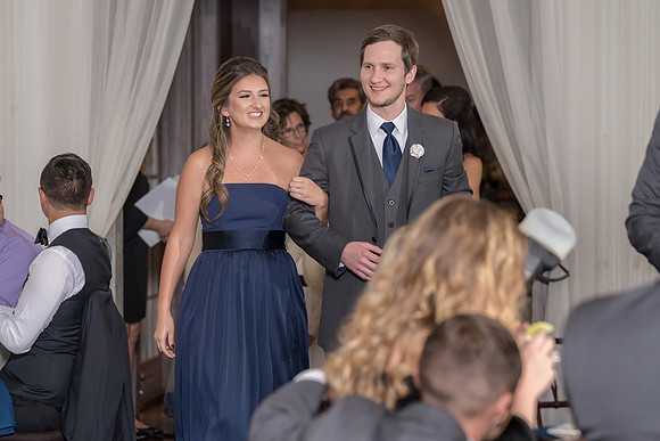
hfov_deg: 13.3
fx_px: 2837
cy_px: 197
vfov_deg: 8.9
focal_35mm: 155
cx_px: 294
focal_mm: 131
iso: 2000
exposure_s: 1/200
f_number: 4.5
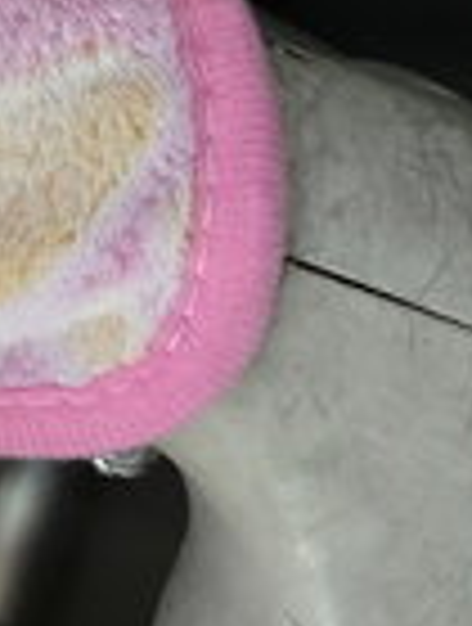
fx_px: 1991
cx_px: -216
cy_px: -236
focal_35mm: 110
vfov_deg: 16.6
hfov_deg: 12.9
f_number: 1.7
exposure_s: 1/60
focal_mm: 6.3
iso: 1250
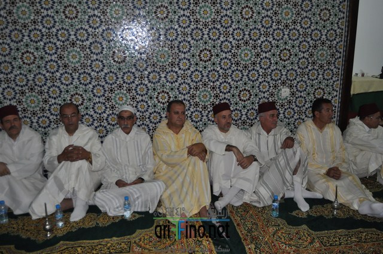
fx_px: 351
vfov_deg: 39.9
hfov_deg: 57.3
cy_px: 127
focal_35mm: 33
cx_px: 192
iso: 800
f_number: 3.5
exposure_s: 1/60
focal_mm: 22
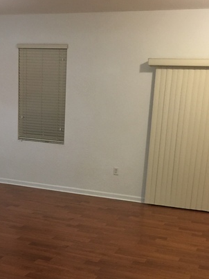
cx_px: 91
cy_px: 191
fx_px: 387
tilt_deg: -11.4
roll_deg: -3.6
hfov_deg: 30.2
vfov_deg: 39.1
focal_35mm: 48
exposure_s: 1/10
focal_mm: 4.15
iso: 100
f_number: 2.2
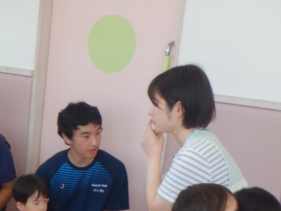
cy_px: 320
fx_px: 1055
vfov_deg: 11.0
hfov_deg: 14.1
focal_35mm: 130
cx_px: -151
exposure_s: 1/30
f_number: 4.2
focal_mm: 7.2
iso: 160
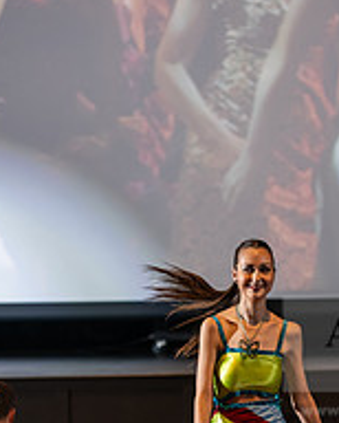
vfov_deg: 9.5
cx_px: 249
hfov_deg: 7.7
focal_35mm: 202
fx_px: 2529
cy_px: 434
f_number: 3.2
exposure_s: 1/200
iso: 2000
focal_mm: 92
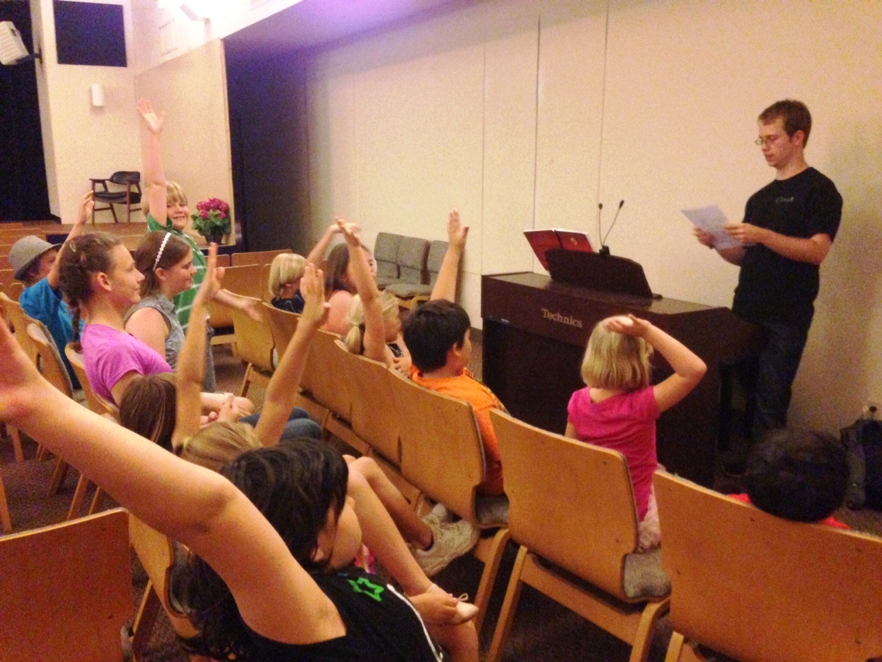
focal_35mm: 33
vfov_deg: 42.9
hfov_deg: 55.4
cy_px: 331
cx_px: 441
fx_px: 841
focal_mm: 4.13
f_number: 2.4
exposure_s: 1/15
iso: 800
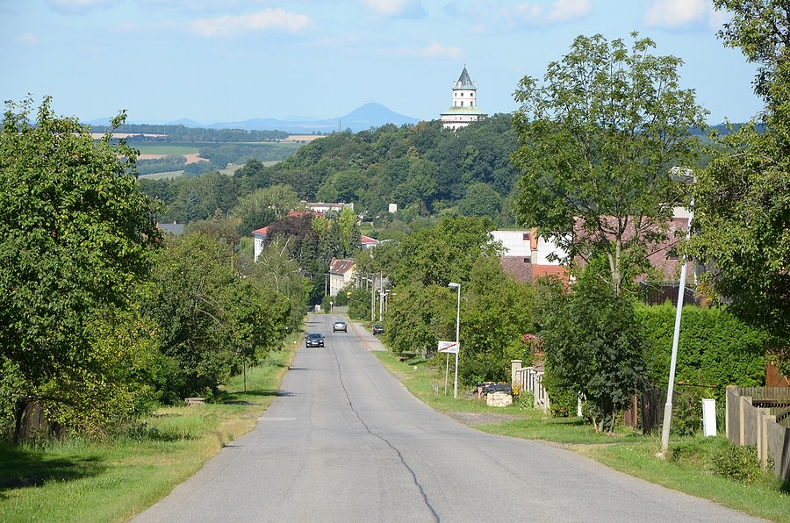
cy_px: 262
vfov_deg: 8.7
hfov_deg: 13.1
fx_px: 3449
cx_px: 395
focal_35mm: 158
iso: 100
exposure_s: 1/200
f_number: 8
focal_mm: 105
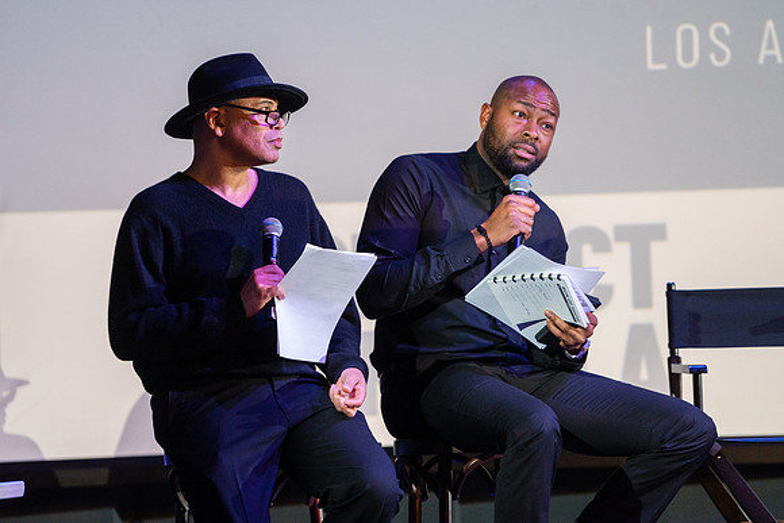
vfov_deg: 5.8
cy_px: 262
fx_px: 5120
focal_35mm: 235
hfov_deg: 8.8
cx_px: 323
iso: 3200
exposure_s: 1/250
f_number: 4
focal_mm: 200
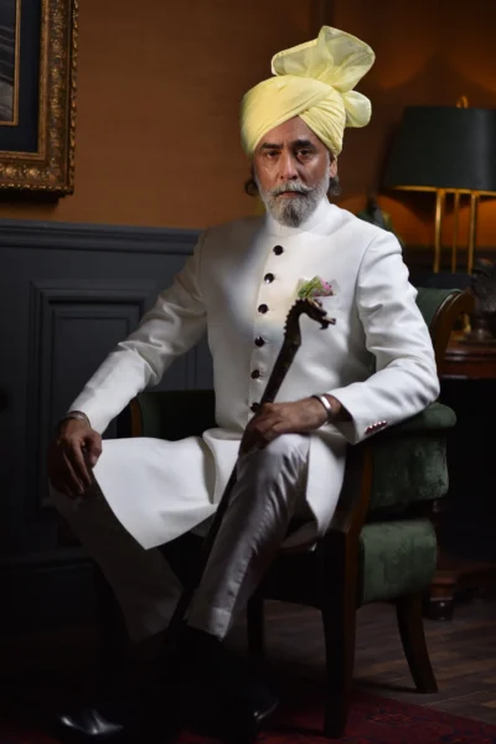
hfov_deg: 16.1
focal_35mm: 85
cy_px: 372
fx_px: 1757
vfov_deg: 23.9
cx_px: 248
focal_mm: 85
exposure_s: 1/160
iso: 100
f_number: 2
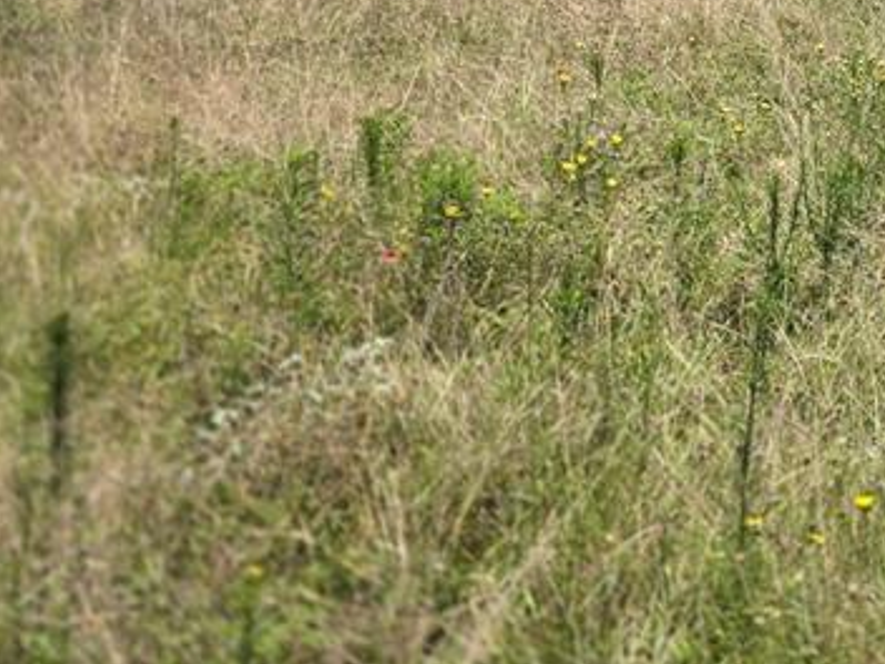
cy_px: -201
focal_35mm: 67
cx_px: 1267
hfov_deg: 23.9
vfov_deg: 20.1
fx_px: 1713
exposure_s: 1/6355
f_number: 1.7
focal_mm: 6.3
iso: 80
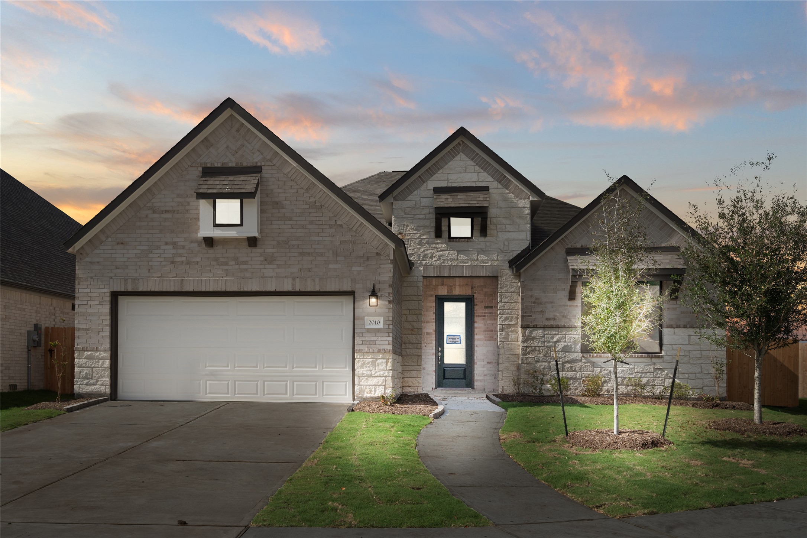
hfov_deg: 54.4
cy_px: 269
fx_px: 785
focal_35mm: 35
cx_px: 404
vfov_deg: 37.9
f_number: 9
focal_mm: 35
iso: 320
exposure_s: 1/800
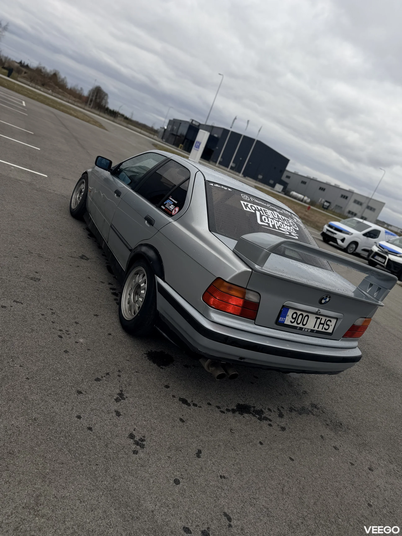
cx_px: 201
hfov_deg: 56.8
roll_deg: -23.8
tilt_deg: -16.6
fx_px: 372
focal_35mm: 24
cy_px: 268
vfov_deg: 71.6
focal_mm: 6.76
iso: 80
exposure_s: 1/1522
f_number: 1.78
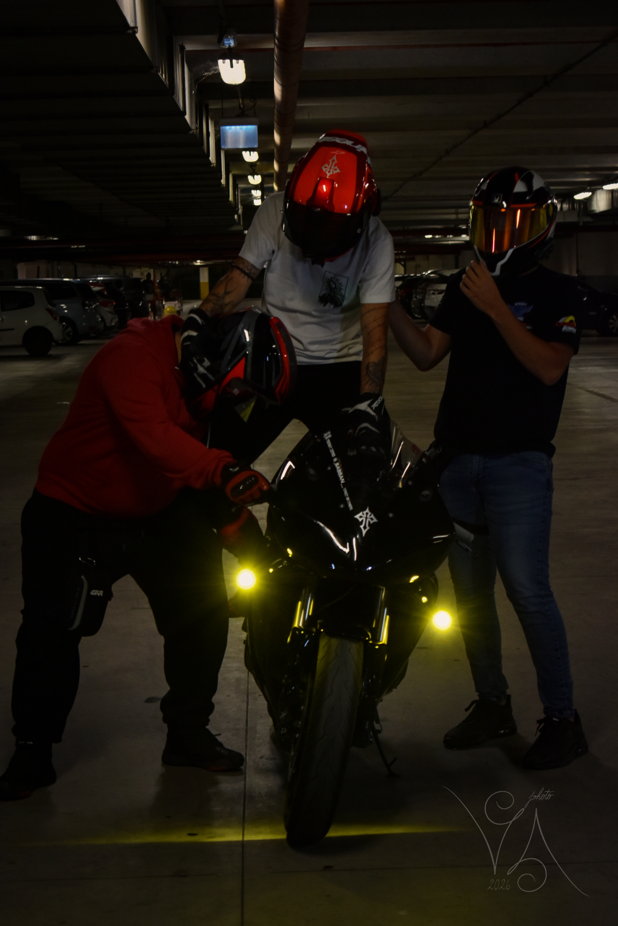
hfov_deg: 16.6
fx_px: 2124
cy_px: 463
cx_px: 309
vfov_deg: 24.6
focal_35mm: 82
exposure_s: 1/60
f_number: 5.6
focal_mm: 55
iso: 640
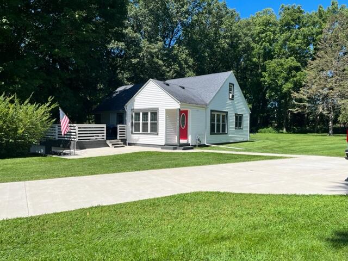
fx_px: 261
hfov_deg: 67.3
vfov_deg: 53.1
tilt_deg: -1.2
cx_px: 174
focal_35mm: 26
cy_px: 130
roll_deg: -1.1
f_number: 1.6
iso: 50
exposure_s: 1/3876
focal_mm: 5.1
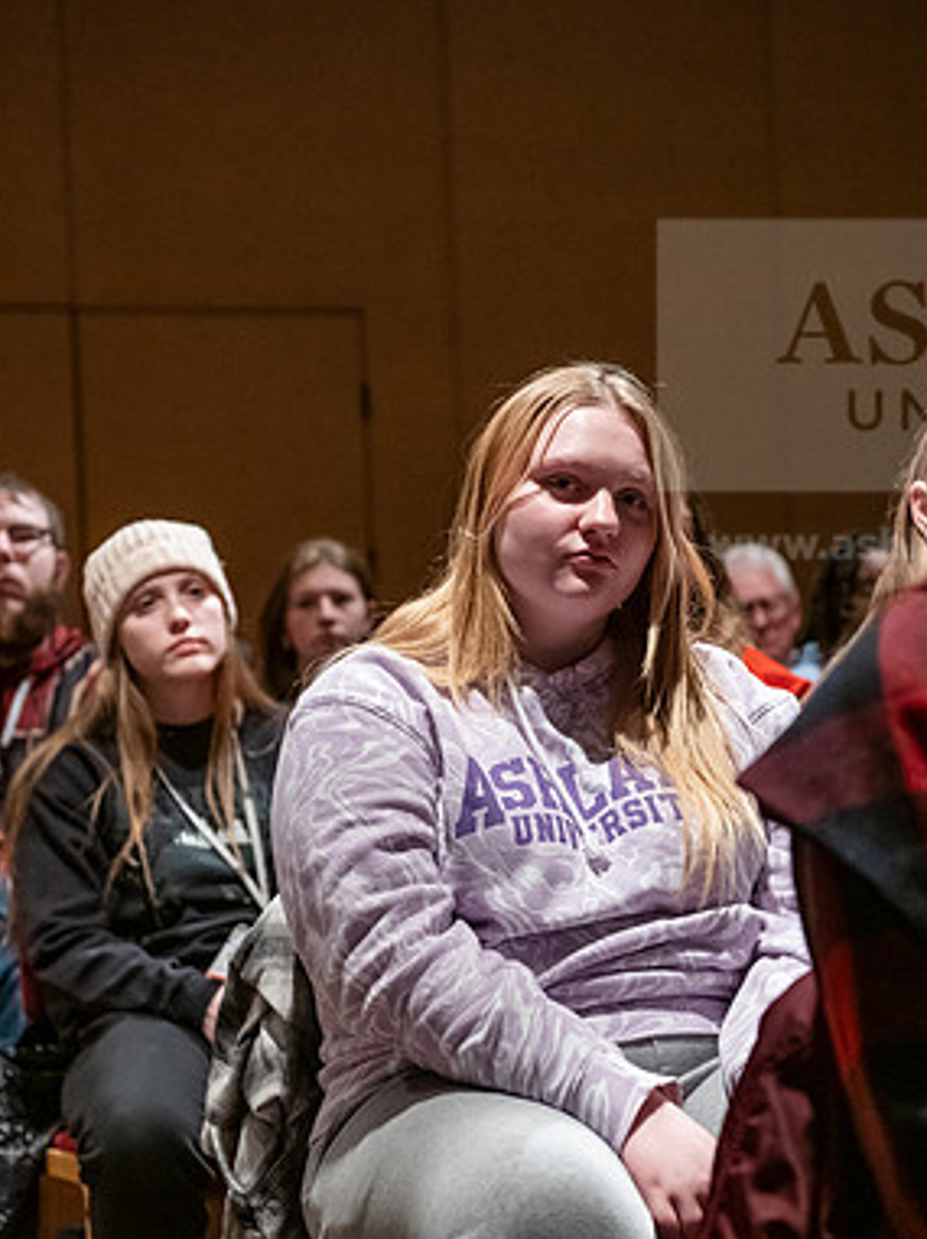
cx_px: 559
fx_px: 3040
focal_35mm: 85
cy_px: 613
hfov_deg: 17.3
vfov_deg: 23.0
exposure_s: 1/160
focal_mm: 58
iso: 3200
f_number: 3.2
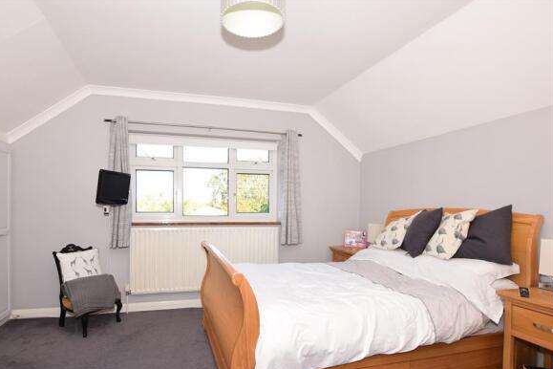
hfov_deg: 92.8
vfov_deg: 70.2
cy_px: 206
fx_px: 261
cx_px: 243
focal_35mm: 17
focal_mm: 10
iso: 400
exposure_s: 1/200
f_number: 6.3
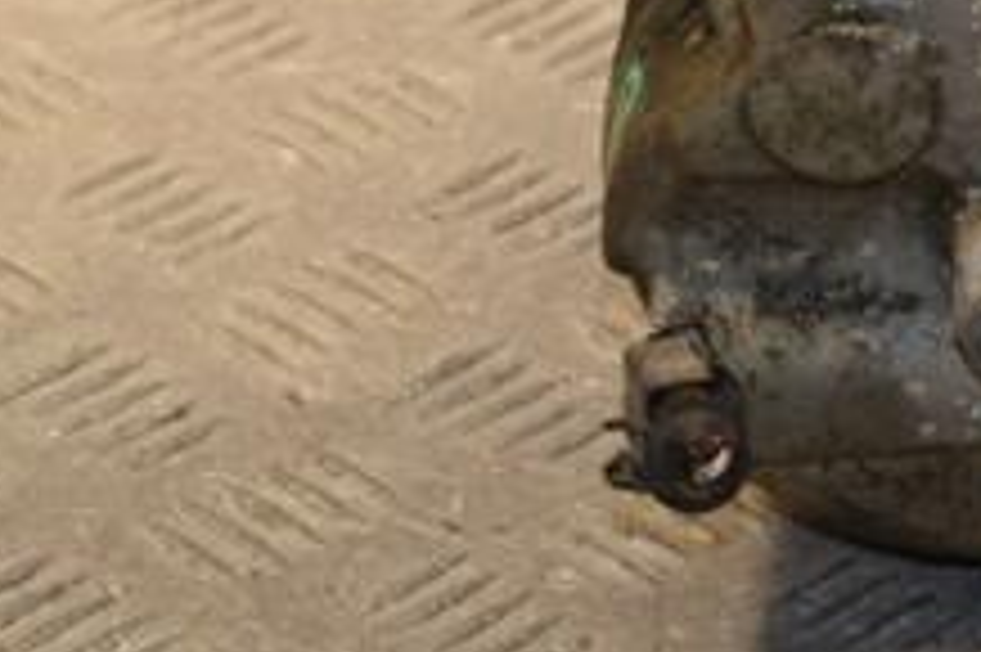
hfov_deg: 9.5
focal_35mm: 215
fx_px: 5854
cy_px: -139
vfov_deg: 6.3
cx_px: 1026
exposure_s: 1/200
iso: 800
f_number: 6.3
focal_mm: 52
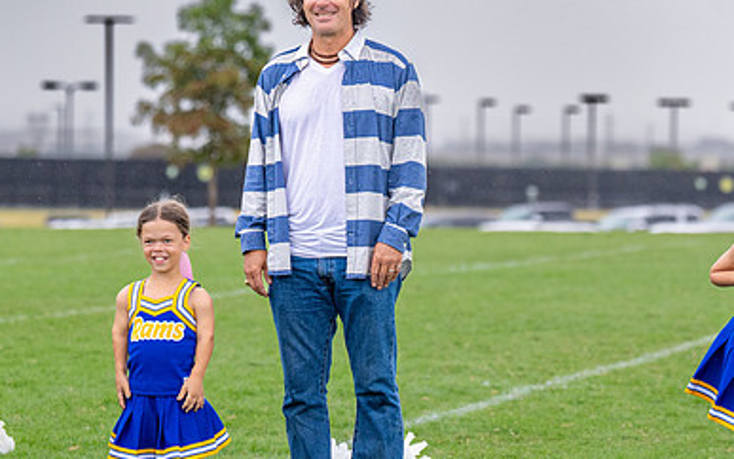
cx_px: 324
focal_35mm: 218
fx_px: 4361
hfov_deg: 9.6
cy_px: 205
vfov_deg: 6.0
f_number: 2.8
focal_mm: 117
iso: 500
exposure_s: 1/1600
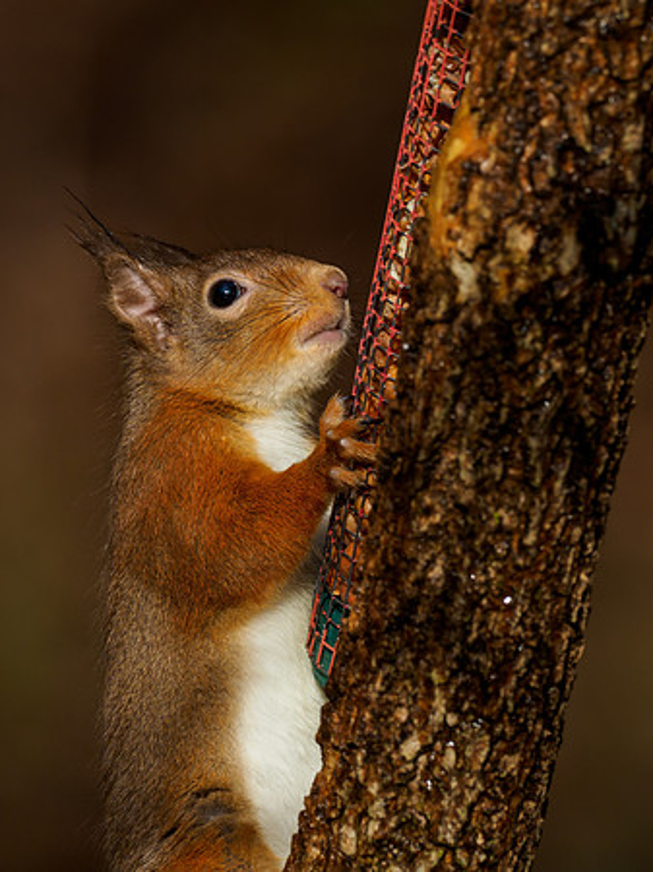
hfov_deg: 1.7
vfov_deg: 2.3
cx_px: 111
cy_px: 406
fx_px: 21573
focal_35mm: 857
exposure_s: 1/640
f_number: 5.6
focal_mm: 300
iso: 200
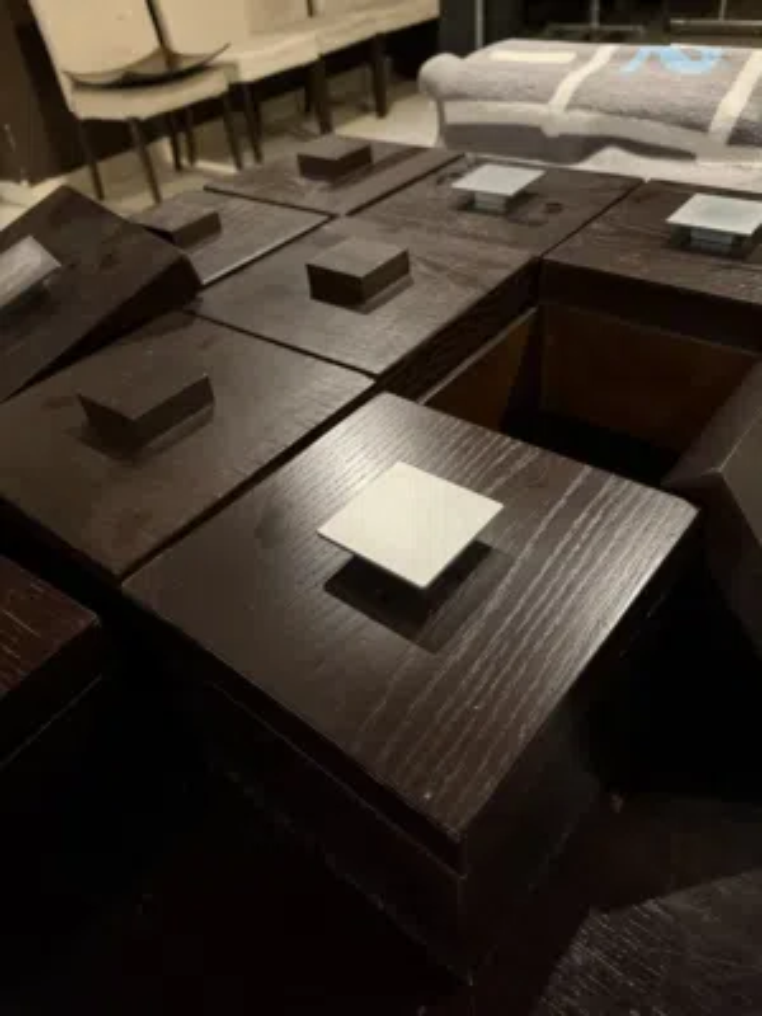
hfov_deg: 56.8
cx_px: 381
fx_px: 704
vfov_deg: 71.6
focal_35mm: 24
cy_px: 508
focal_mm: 6.76
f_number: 1.78
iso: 1000
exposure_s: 1/34
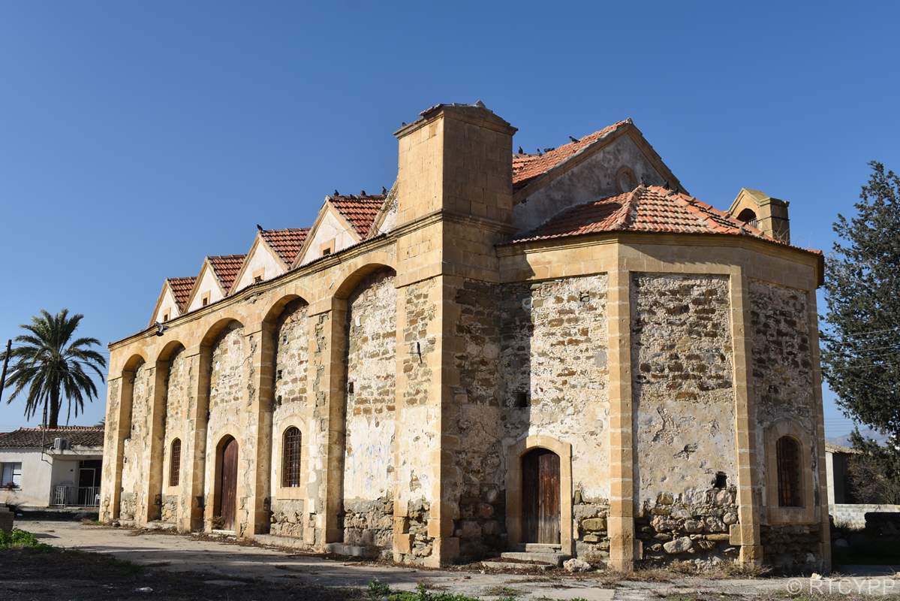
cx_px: 450
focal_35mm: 38
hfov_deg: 51.3
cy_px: 300
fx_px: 938
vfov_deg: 35.5
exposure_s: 1/400
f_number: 10
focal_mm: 25
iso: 100
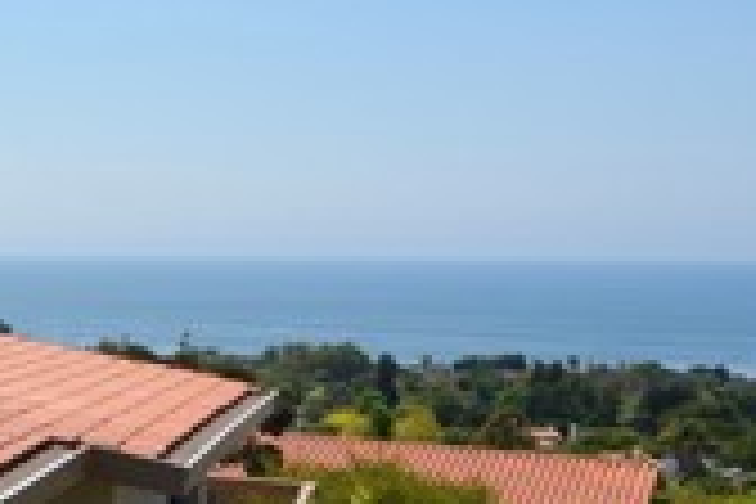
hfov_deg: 24.1
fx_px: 1197
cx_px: -477
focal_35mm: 57
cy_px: 376
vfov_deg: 23.5
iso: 100
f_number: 10
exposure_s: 1/200
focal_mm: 10
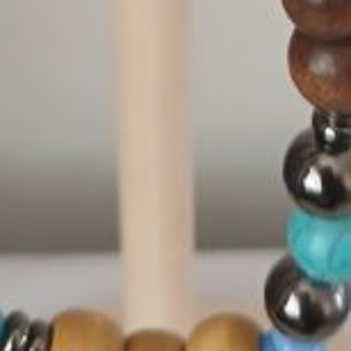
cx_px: 185
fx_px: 1423
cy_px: -360
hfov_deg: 14.1
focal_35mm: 124
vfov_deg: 12.4
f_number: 1.8
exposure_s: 1/33.3
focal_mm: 3.98
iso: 250
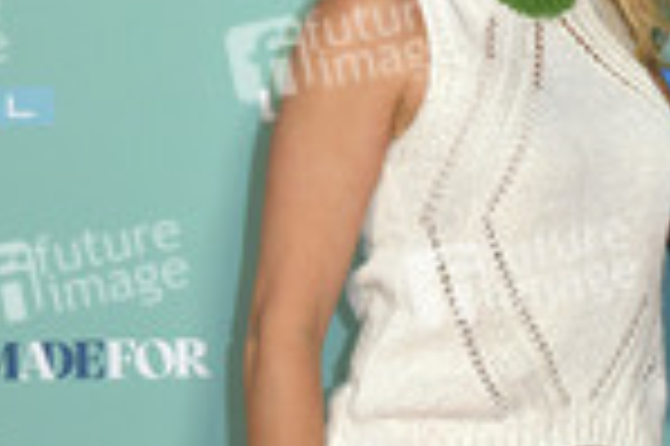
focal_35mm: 157
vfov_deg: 8.7
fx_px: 2919
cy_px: 162
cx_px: 852
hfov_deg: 12.7
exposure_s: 1/250
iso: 1600
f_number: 6.3
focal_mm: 52
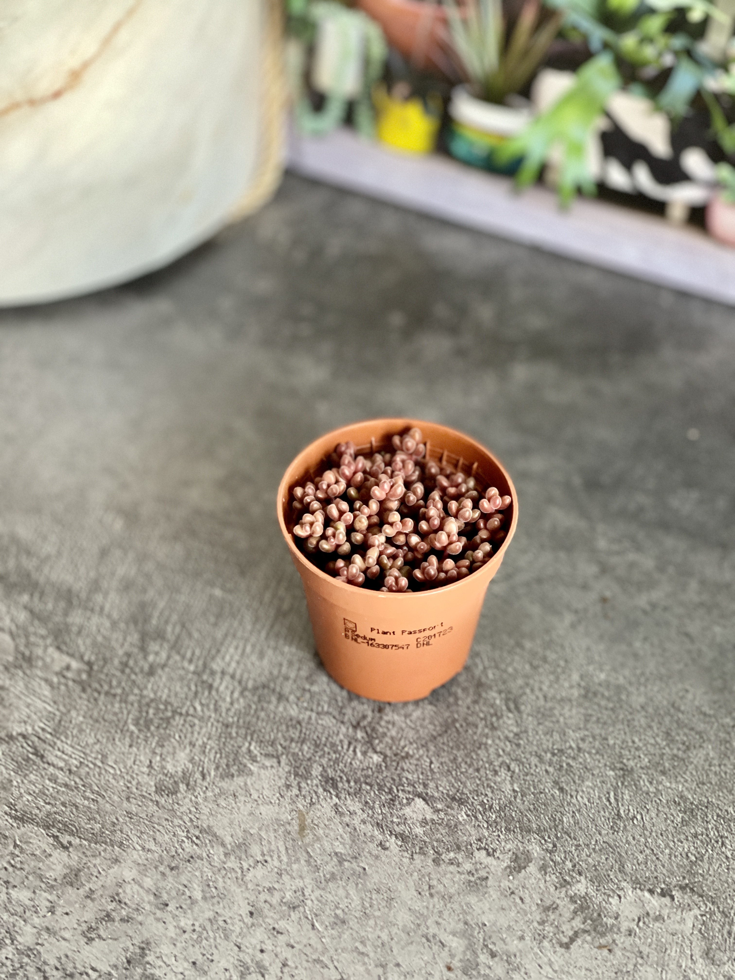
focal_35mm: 64
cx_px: 368
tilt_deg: -47.2
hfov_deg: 22.9
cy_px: 490
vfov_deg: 30.3
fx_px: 1812
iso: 320
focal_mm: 7.5
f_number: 2.2
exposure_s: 1/40
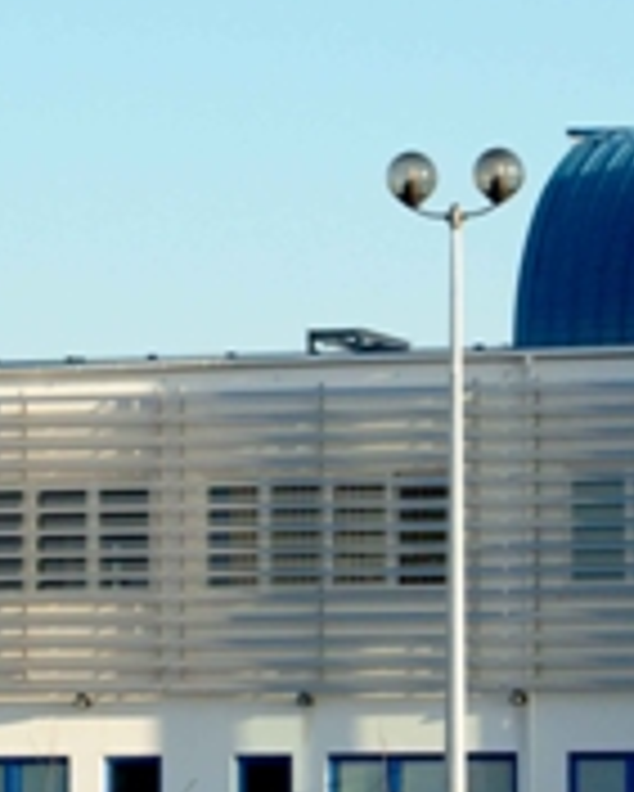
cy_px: 531
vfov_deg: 12.9
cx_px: 612
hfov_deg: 10.3
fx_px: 3492
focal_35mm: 149
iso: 800
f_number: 11
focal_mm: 38
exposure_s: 1/750
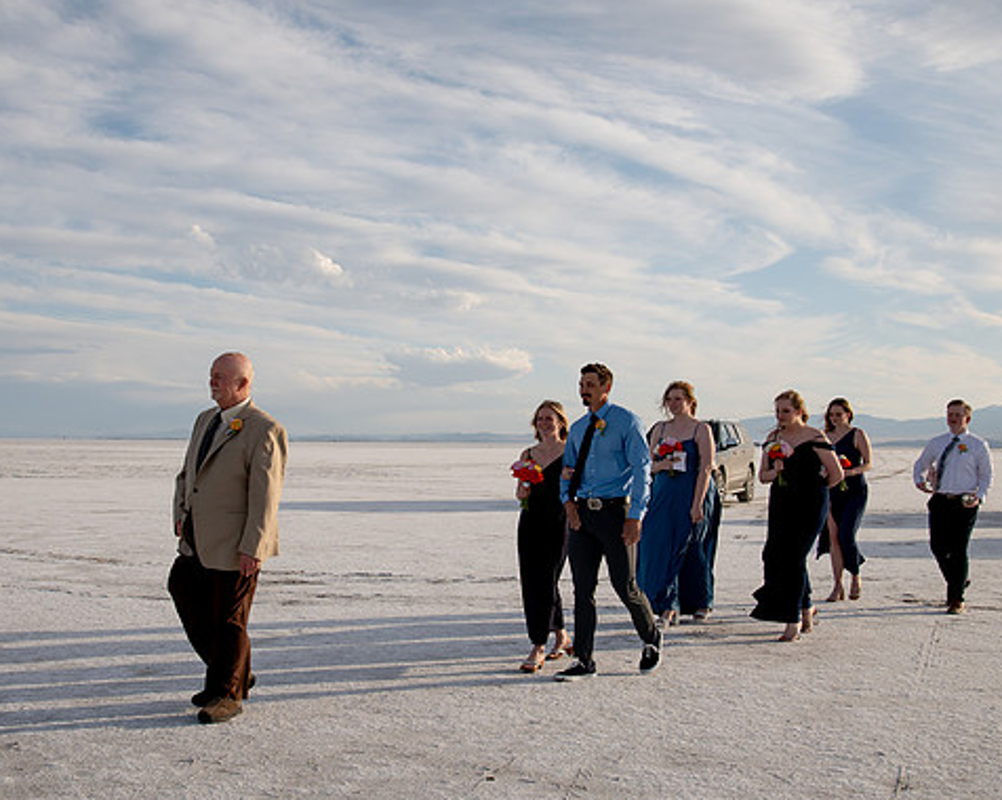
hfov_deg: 39.4
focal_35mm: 47
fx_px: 1393
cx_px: 411
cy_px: 396
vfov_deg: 32.0
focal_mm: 35
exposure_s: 1/800
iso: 200
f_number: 8
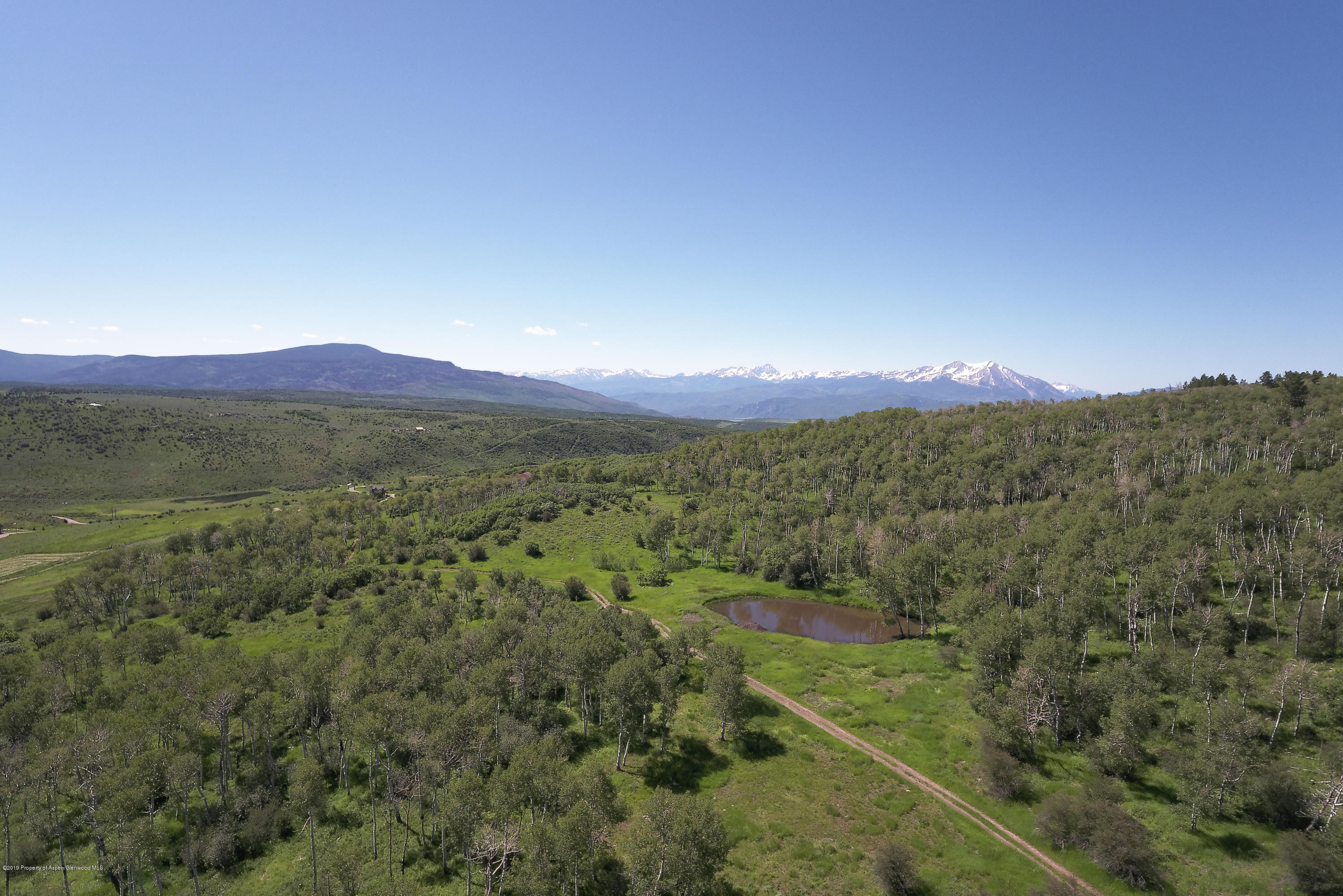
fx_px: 1343
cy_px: 448
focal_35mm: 36
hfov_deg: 53.1
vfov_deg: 36.9
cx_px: 672
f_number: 10
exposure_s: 1/60
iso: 100
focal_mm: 36
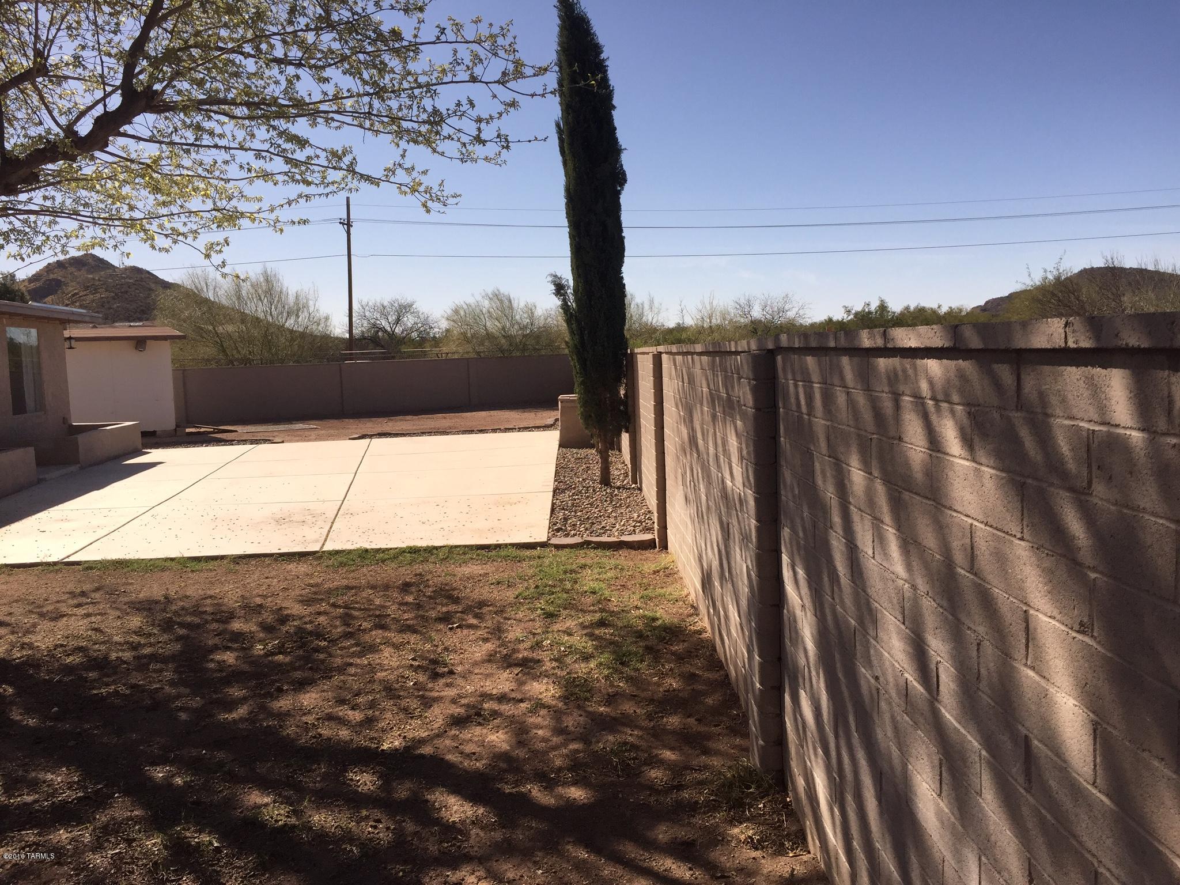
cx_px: 590
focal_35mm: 29
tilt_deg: -5.6
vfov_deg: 48.2
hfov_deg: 61.7
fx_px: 989
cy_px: 442
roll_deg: +1.9
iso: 40
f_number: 2.2
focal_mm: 4.15
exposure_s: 1/2825
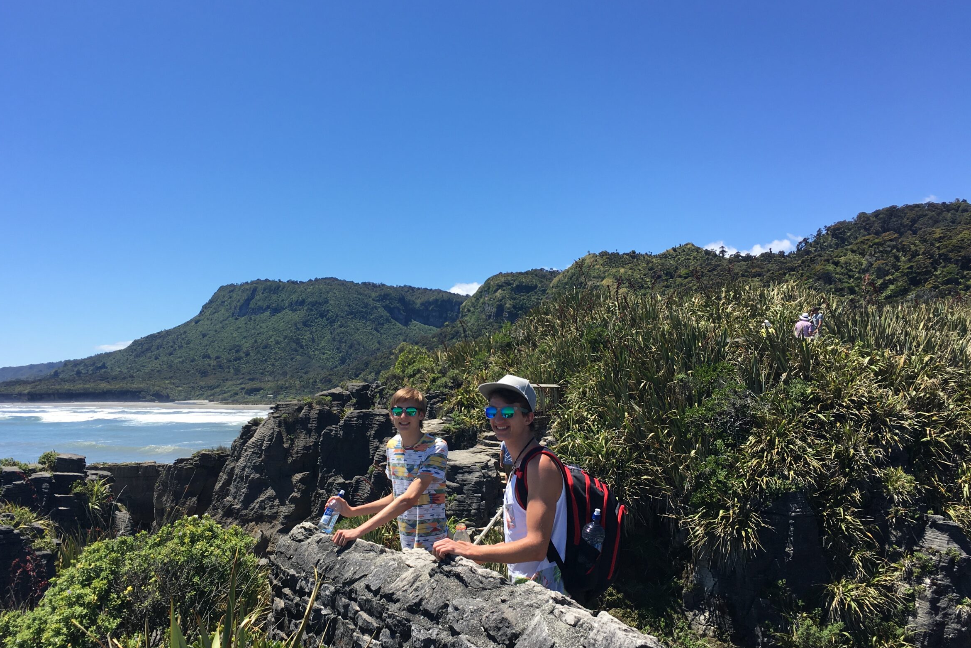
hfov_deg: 57.1
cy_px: 371
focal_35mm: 33
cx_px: 442
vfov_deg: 39.9
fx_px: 890
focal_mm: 4.15
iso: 25
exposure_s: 1/1221
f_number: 2.2
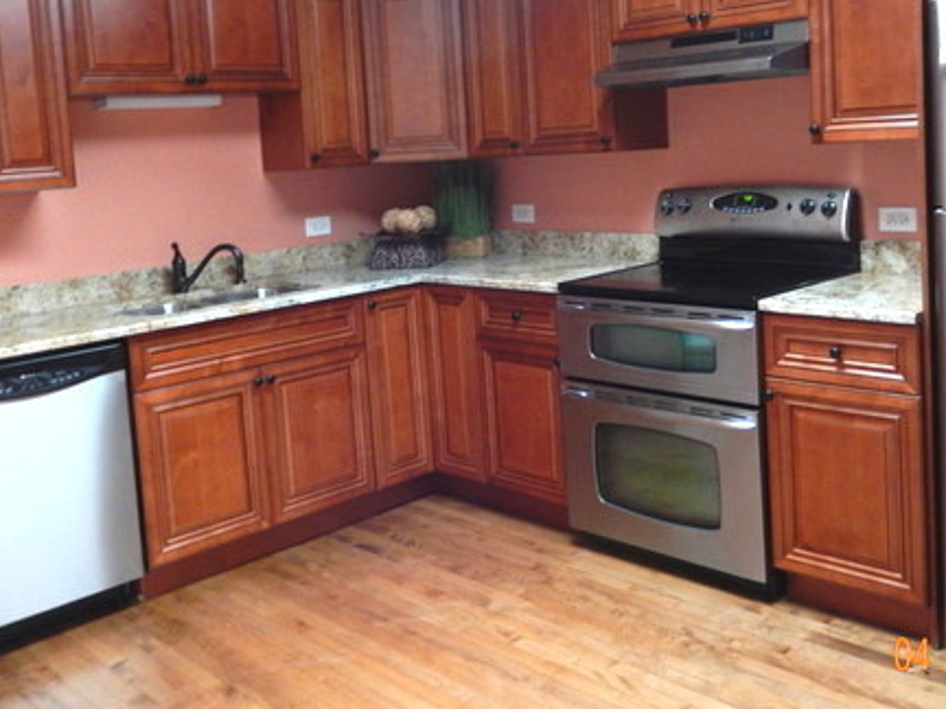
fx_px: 1011
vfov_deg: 38.2
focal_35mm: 37
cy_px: 239
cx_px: 493
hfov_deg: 50.1
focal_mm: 4.5
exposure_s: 1/30
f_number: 3.4
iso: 360
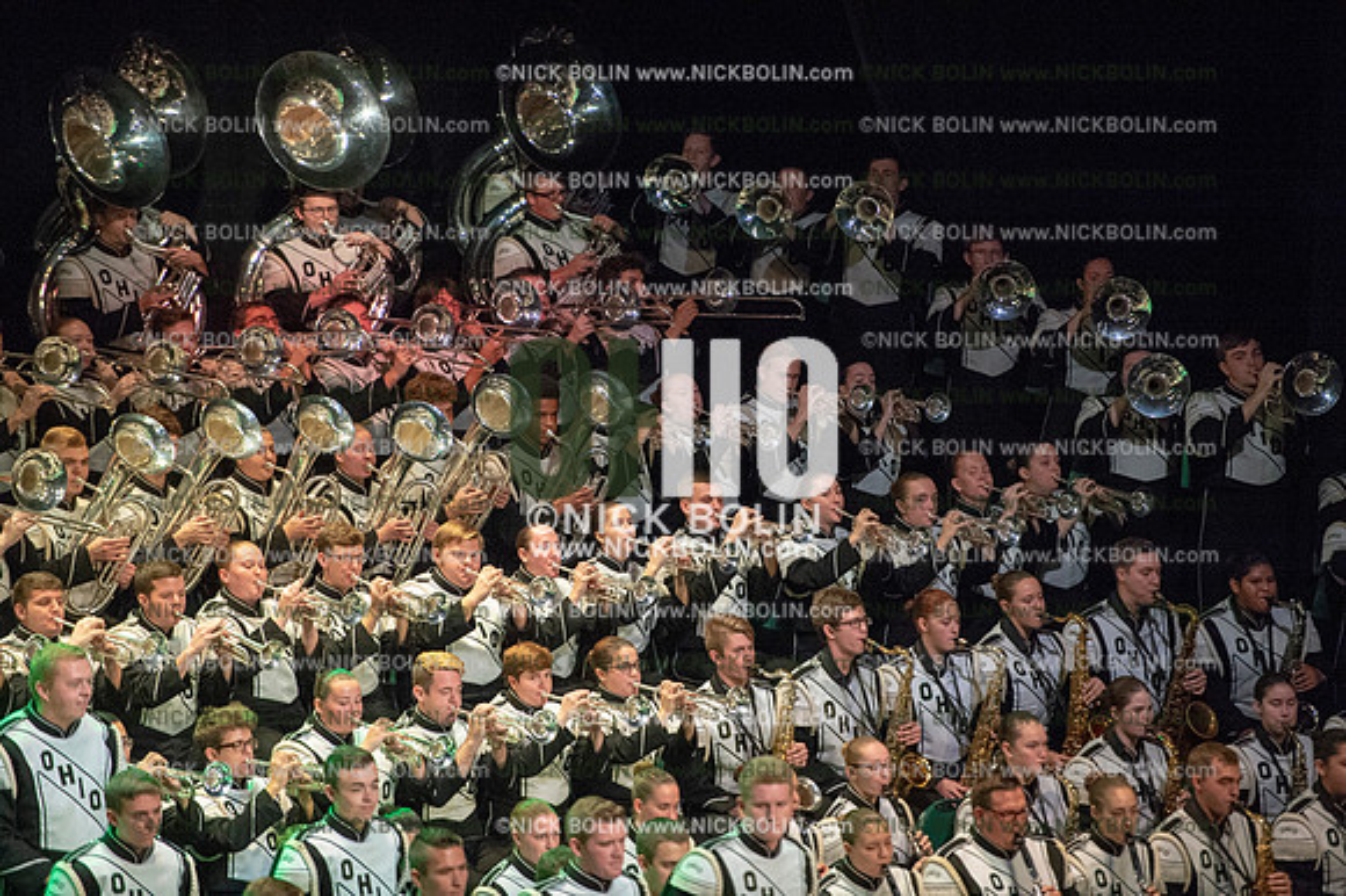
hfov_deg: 10.3
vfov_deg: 6.9
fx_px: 7473
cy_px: 448
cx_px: 673
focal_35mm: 200
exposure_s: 1/2000
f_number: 2.8
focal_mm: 200
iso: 8000
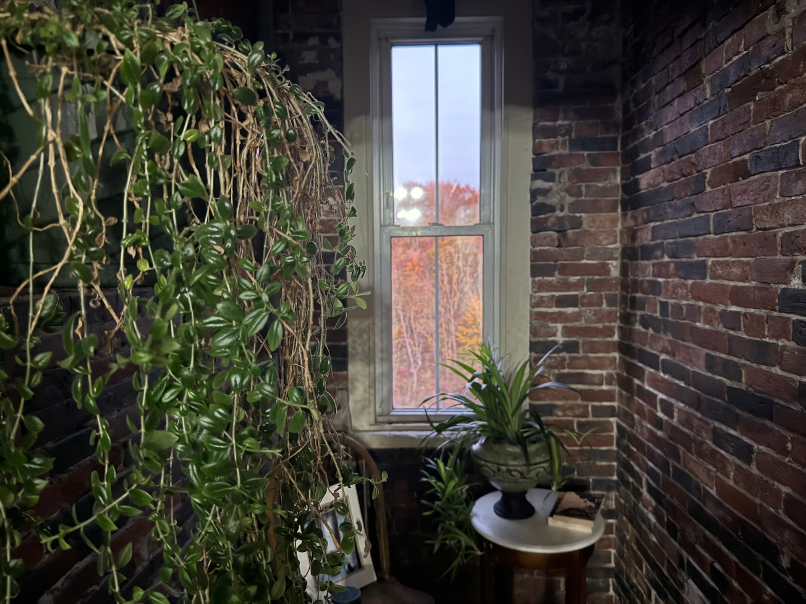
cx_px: 403
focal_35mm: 24
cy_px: 302
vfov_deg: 56.8
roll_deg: +0.9
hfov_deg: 71.6
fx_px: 559
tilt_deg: -4.1
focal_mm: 6.76
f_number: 1.78
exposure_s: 1/15
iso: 1000
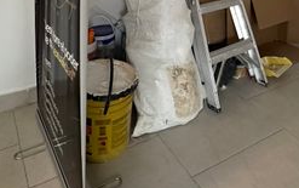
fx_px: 326
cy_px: -56
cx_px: 187
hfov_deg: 48.8
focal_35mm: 40
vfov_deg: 27.0
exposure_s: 1/60
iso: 320
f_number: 2.2
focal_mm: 2.22
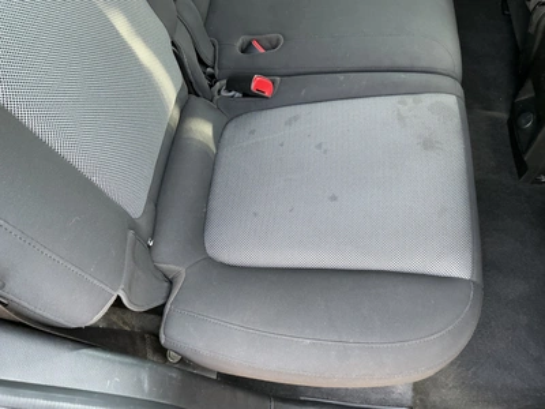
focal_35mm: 28
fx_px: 441
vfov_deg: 49.7
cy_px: 204
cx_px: 272
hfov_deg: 63.4
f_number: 1.8
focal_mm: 3
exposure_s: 1/60
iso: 100
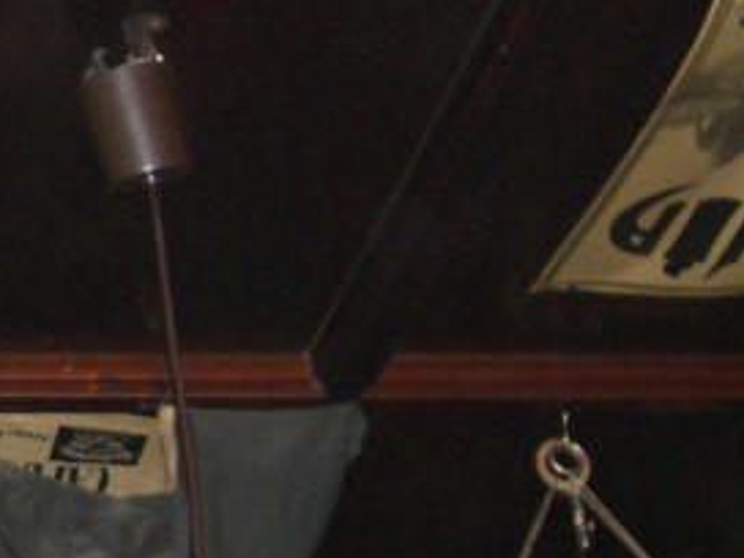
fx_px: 3073
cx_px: -580
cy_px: 263
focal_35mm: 143
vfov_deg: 10.4
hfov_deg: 12.6
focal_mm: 7.9
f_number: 2.8
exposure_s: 1/60
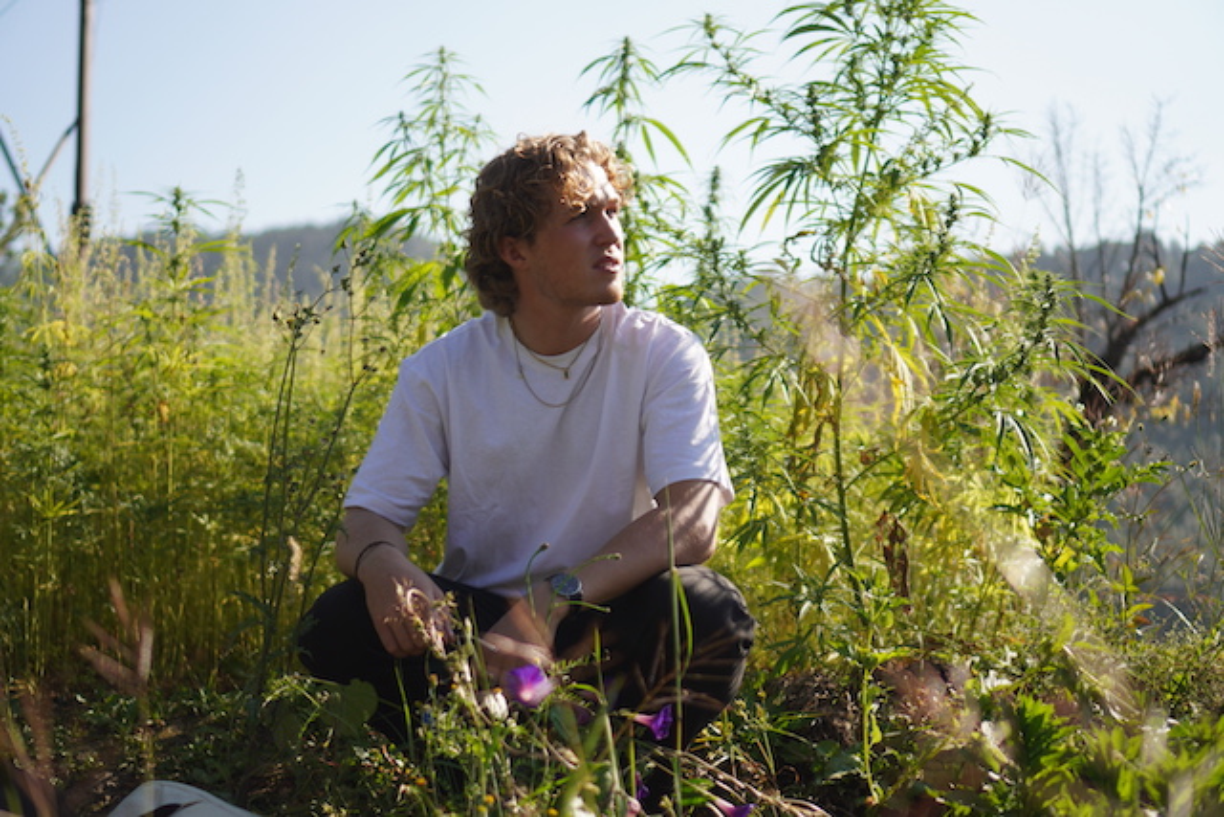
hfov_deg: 37.8
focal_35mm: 52
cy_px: 408
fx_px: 1785
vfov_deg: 25.8
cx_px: 612
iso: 100
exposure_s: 1/160
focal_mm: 35
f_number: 1.8
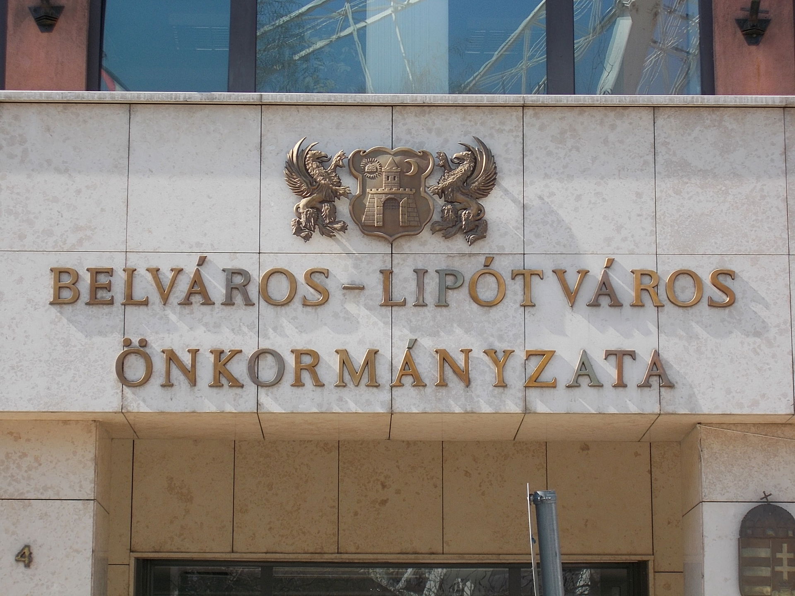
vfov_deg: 14.9
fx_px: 2274
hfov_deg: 19.8
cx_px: 398
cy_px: 298
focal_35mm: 99
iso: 80
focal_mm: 17.6
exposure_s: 1/160
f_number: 5.5
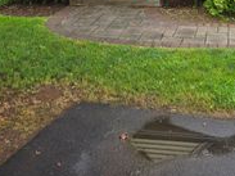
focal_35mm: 63
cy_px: -61
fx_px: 427
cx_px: 144
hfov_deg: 30.6
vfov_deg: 20.9
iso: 25
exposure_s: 1/278
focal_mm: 5.4
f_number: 1.8
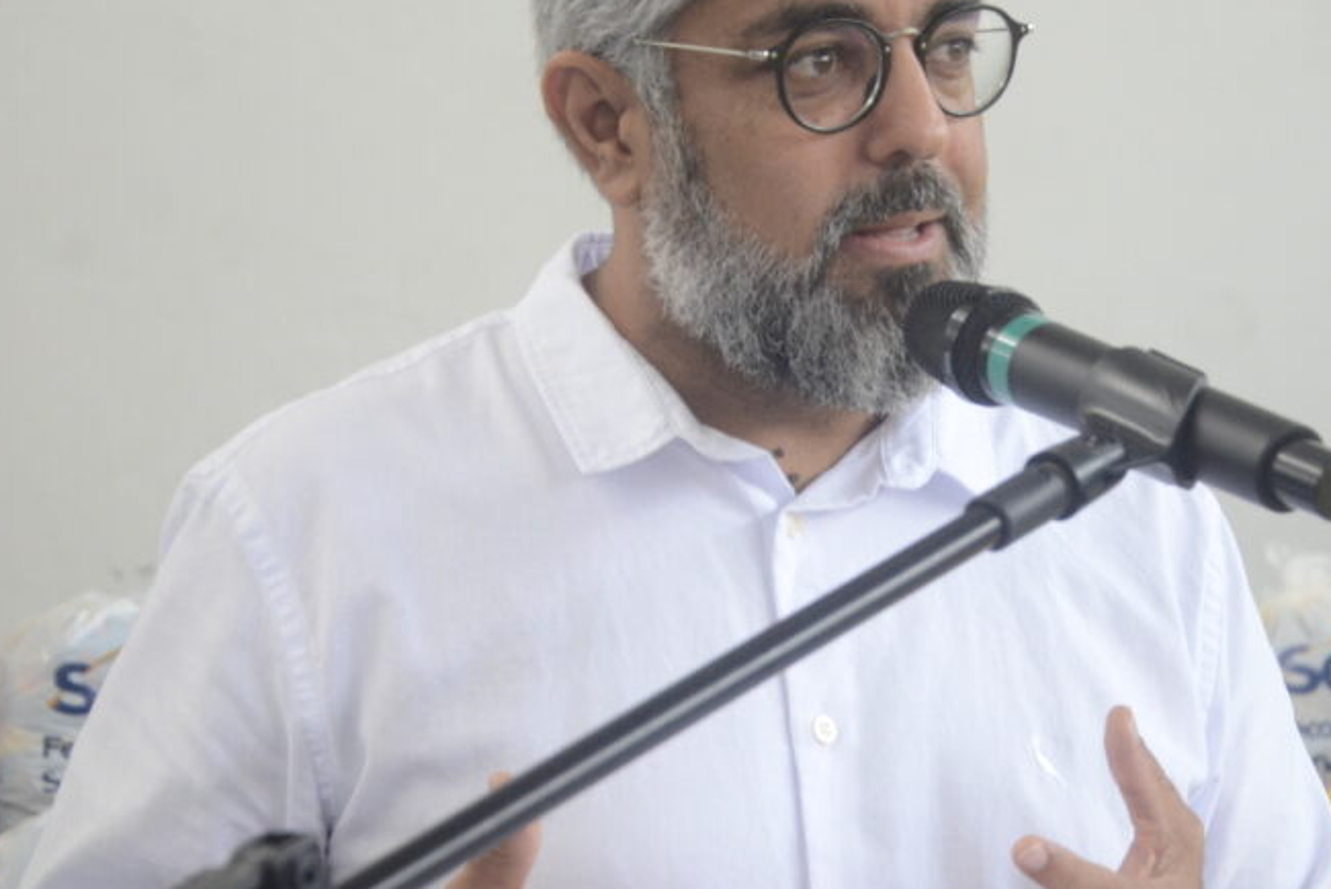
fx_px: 3662
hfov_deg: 20.5
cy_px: 297
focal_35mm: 99
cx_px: 893
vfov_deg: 13.8
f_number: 5.6
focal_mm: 42
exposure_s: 1/200
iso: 2000
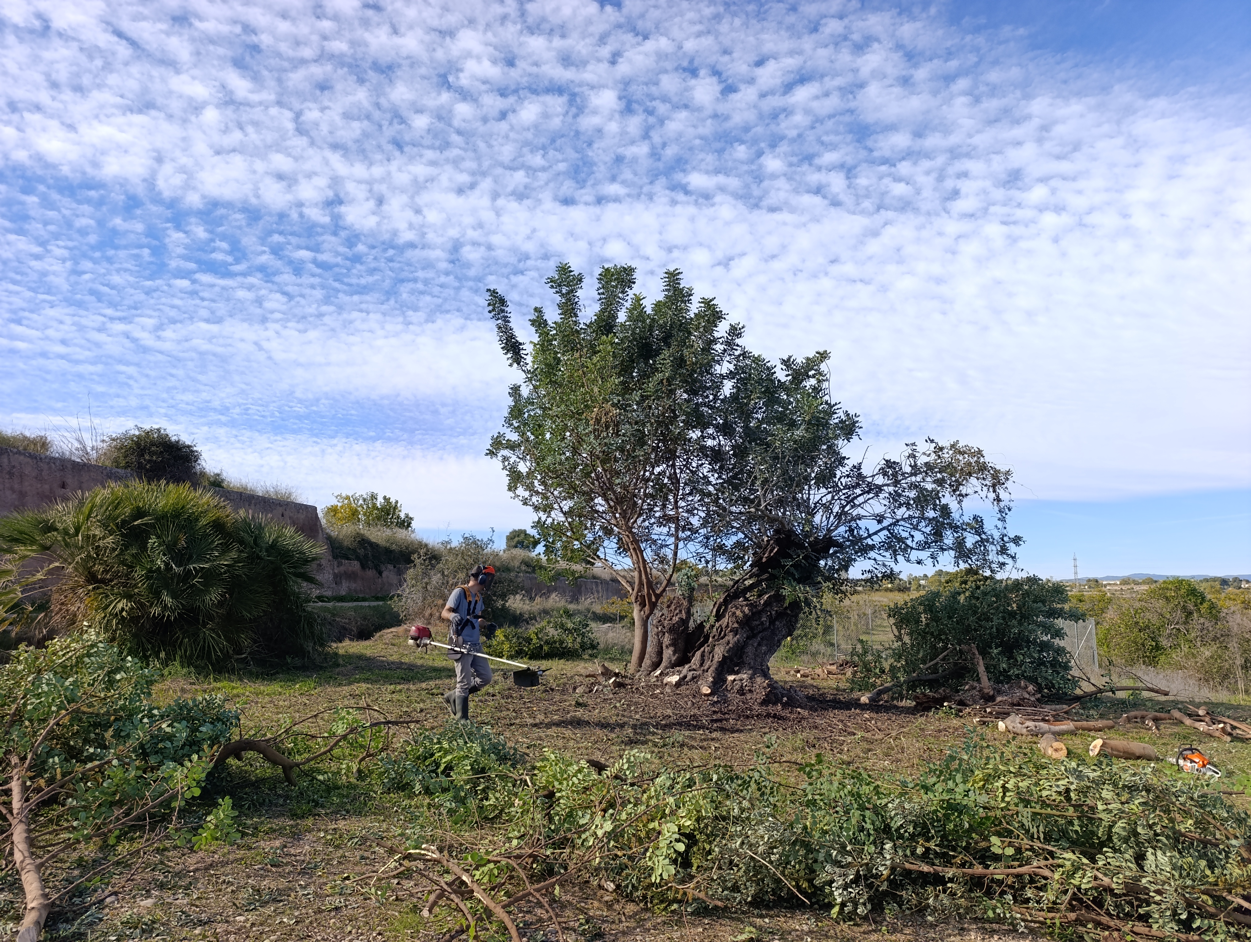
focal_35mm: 23
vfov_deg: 59.0
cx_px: 626
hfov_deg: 73.8
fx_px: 832
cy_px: 471
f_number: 1.6
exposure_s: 1/560
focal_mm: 6.14
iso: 50
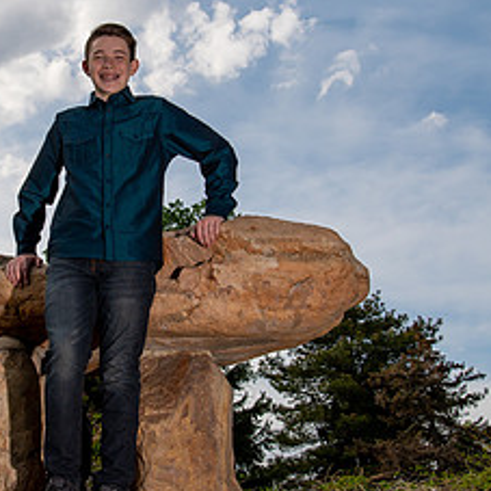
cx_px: 105
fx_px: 1508
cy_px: 209
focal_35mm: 94
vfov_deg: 18.5
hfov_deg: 18.3
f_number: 8
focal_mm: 35
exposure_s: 1/800
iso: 200
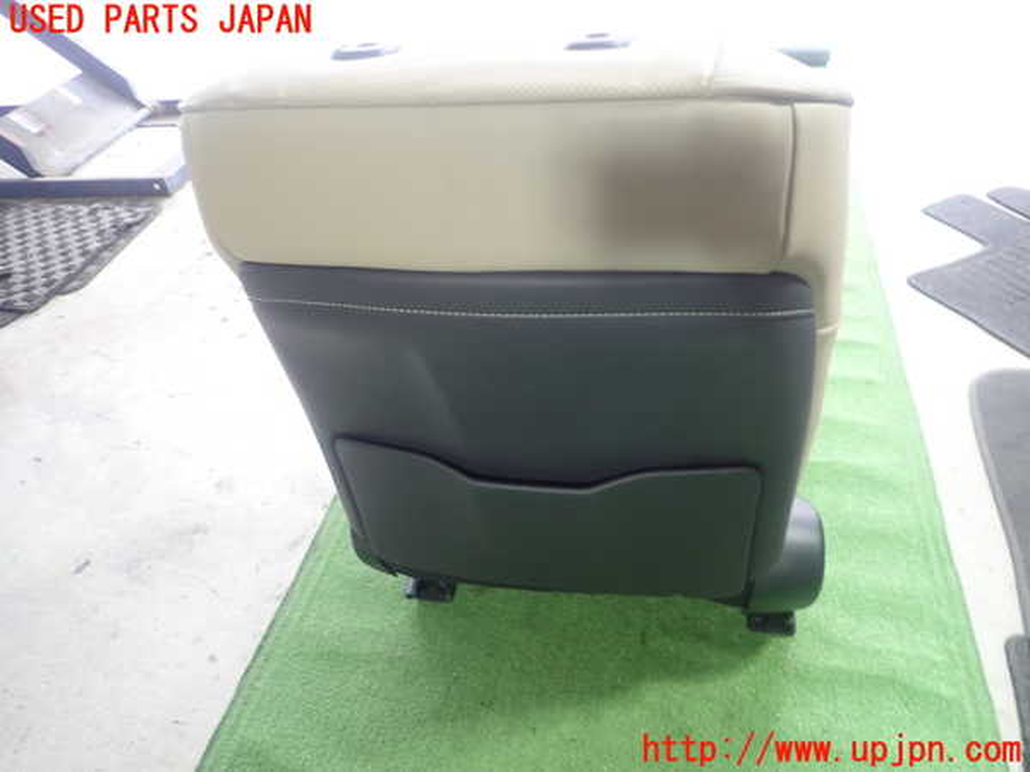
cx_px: 515
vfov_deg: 54.9
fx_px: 744
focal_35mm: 25
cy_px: 386
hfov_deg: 69.4
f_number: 2
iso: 200
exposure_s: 1/30
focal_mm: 4.5
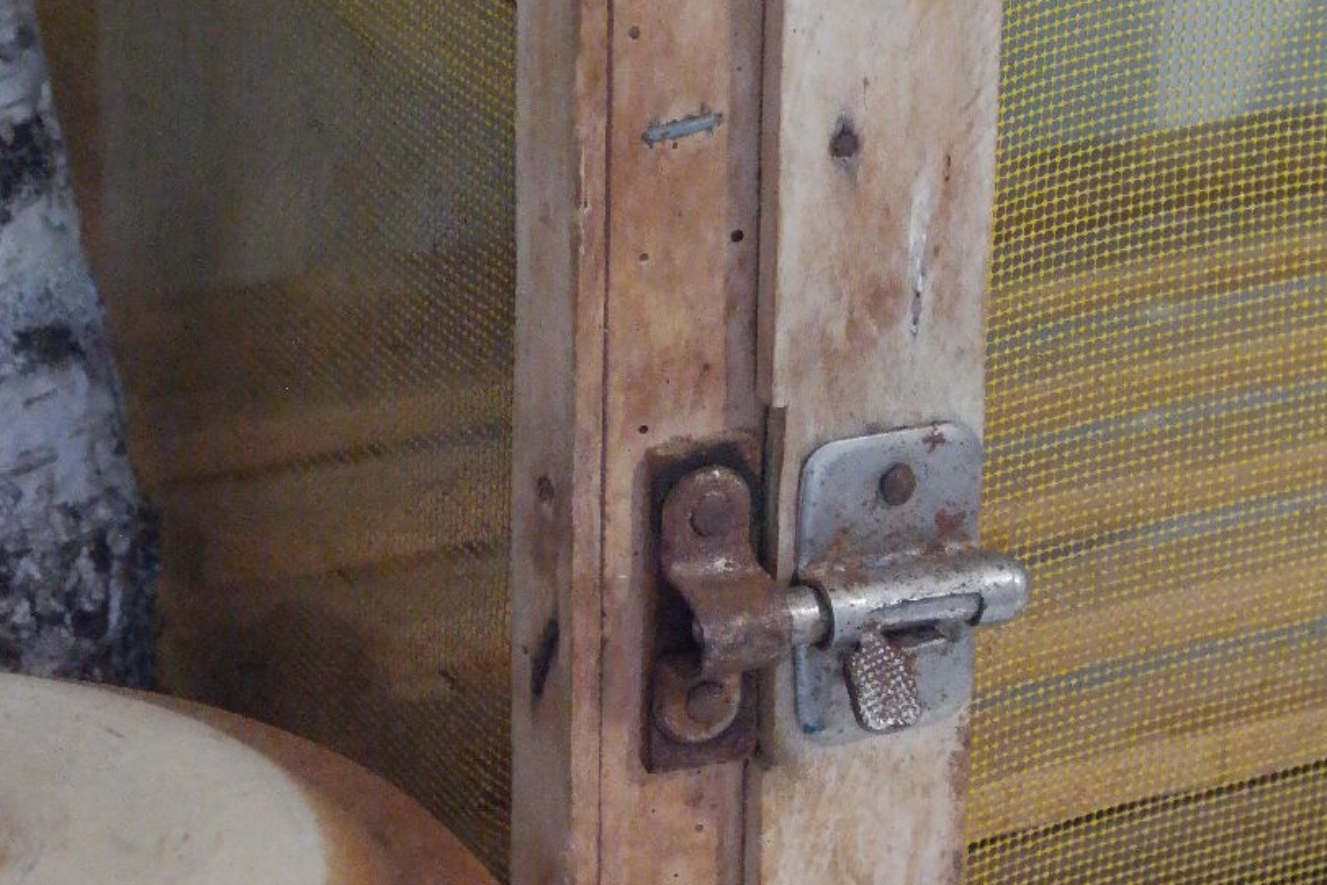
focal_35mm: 147
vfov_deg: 9.2
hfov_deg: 14.0
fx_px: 5419
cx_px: 538
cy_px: -190
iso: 6400
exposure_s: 1/50
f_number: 5.6
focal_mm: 45
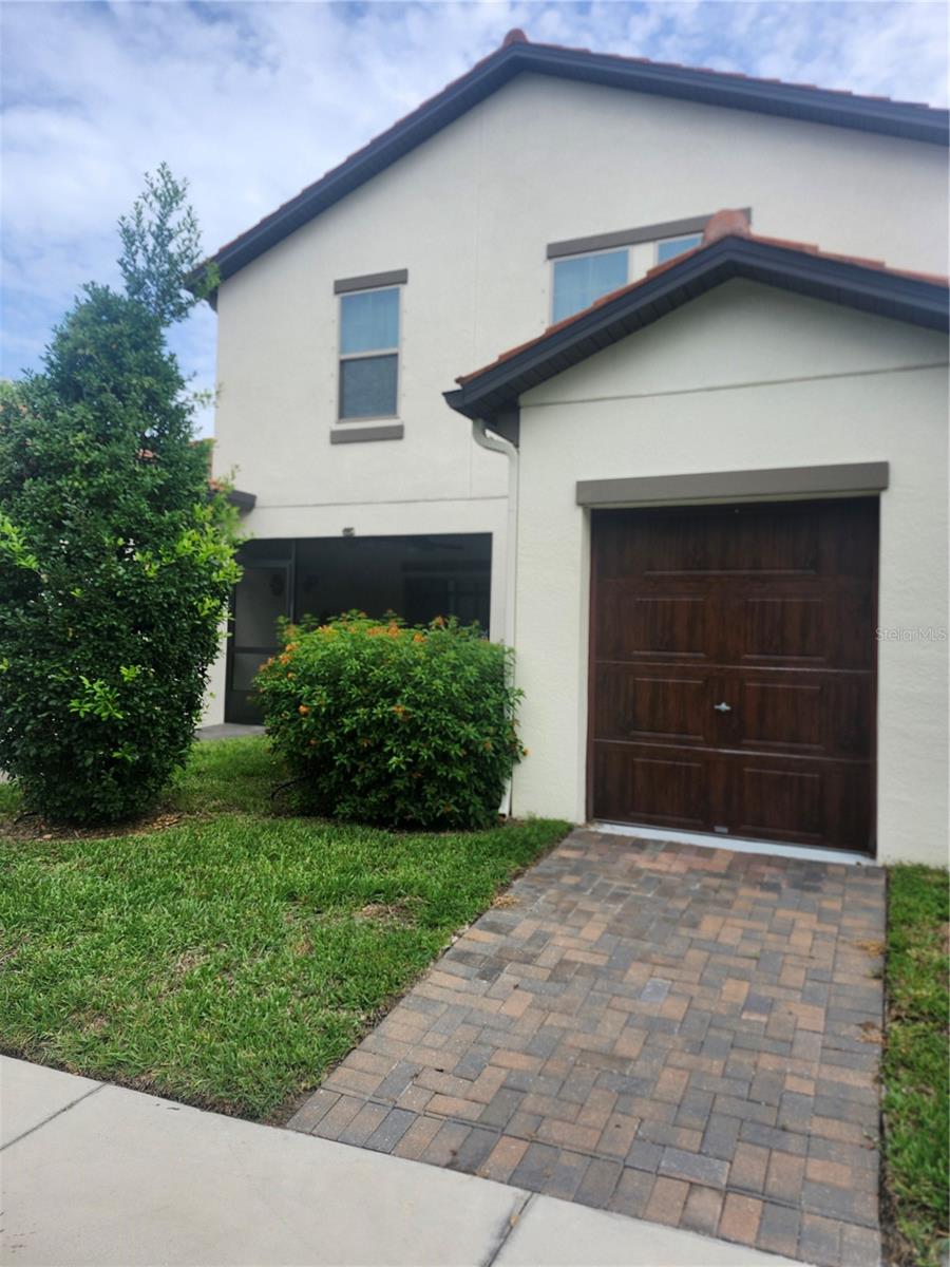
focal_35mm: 23
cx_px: 475
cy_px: 634
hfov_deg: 58.9
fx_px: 842
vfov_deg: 73.9
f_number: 1.8
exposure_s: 1/1058
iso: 25
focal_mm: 5.54
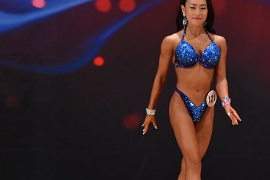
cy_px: 123
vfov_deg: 2.7
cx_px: 196
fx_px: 3786
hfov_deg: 4.1
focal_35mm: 505
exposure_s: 1/400
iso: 3200
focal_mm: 190
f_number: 5.6
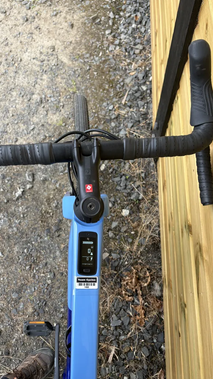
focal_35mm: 29
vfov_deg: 66.1
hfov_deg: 40.1
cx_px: 91
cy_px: 190
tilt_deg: -68.8
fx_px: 291
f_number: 1.6
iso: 50
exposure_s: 1/122
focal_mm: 5.96
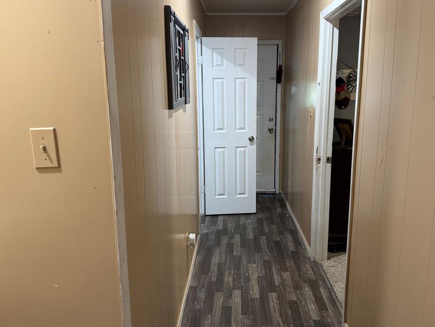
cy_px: 149
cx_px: 228
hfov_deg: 65.3
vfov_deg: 51.3
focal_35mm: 27
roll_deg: +0.0
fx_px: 339
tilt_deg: -10.9
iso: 200
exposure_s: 1/60
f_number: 1.78
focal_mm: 6.76
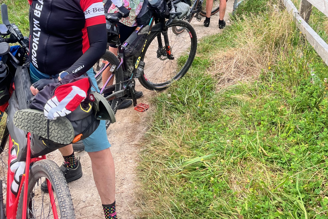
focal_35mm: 44
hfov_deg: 44.5
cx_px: 179
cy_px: -33
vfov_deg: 27.4
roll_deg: -4.8
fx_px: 401
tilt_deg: -14.3
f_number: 1.6
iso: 50
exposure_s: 1/461
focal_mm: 5.1
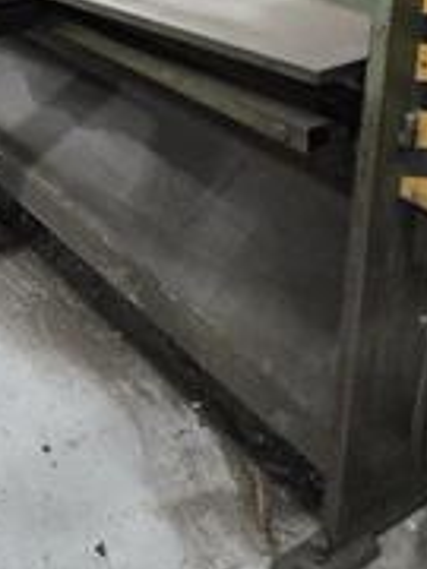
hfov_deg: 27.0
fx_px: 839
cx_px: 0
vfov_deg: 33.0
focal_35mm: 51
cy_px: -51
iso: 640
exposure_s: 1/120
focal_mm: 5.4
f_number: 1.8
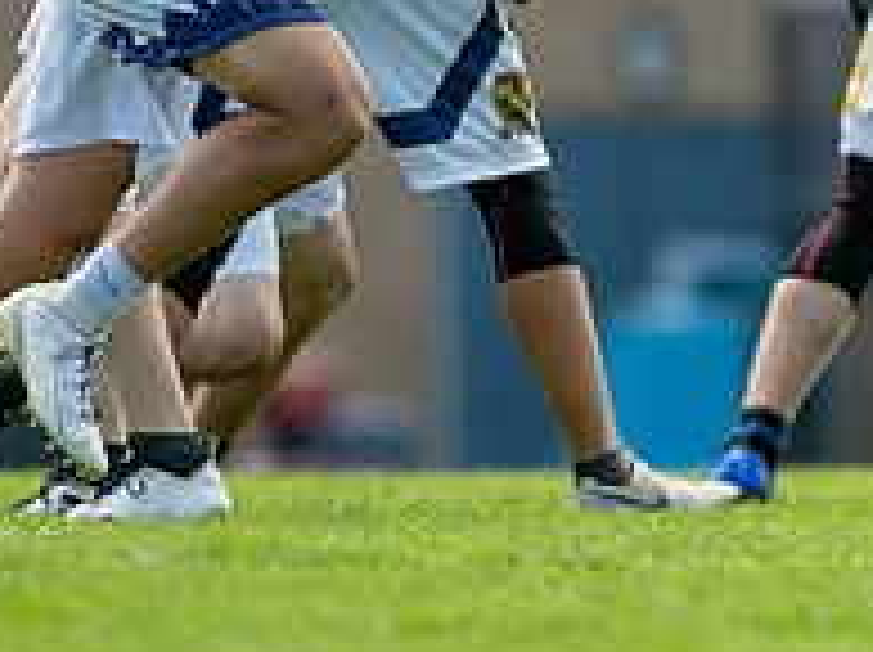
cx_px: 1730
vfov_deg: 0.7
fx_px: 52064
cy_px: -100
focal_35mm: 2067
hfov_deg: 1.0
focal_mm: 300
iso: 180
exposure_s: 1/3200
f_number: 2.8
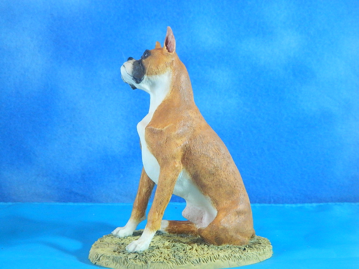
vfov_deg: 25.7
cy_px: 134
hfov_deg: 33.8
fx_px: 591
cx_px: 180
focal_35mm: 57
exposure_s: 1/30
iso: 400
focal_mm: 10.2
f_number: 3.8
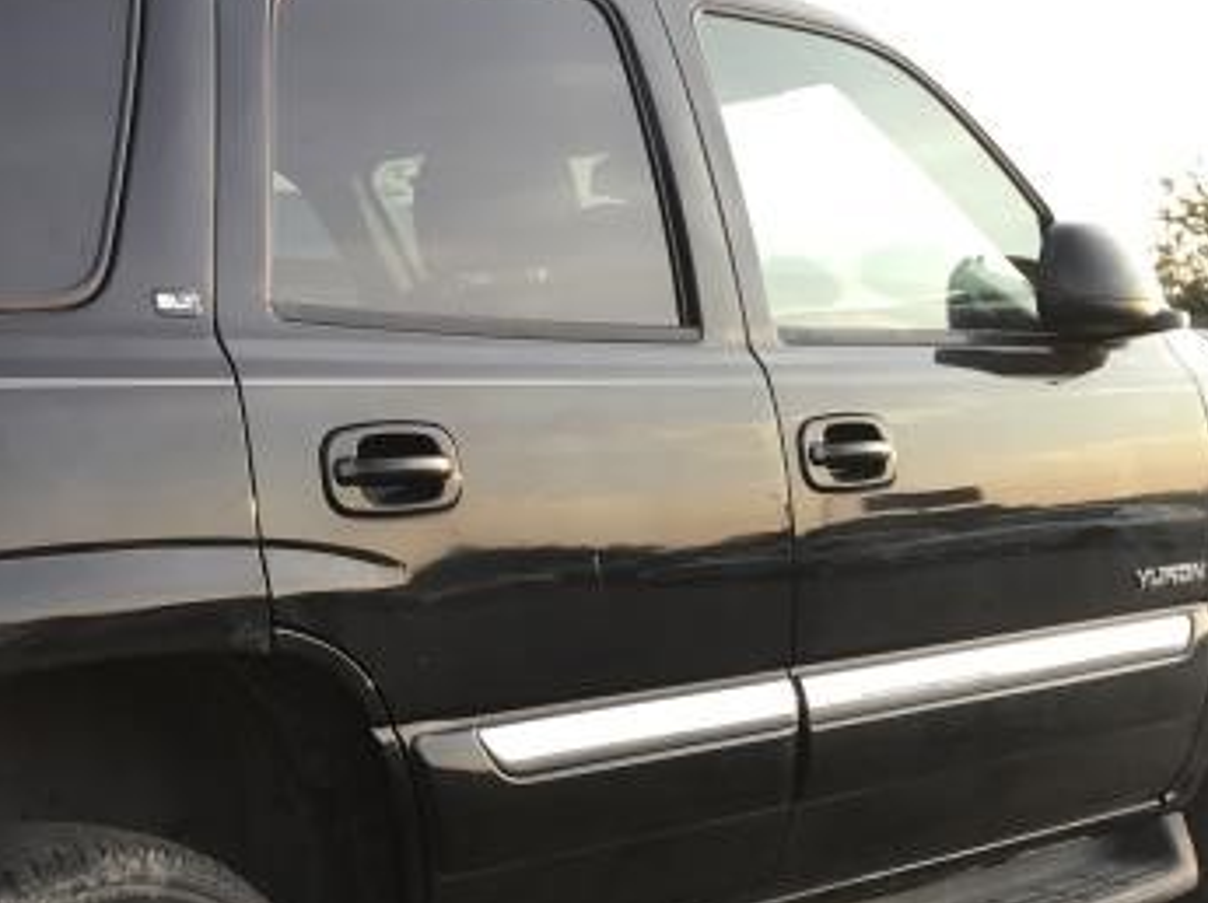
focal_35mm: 65
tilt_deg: -5.4
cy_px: 746
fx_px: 2266
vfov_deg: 22.2
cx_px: 273
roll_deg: +2.0
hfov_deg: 29.3
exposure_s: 1/177
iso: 20
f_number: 1.8
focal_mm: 3.99
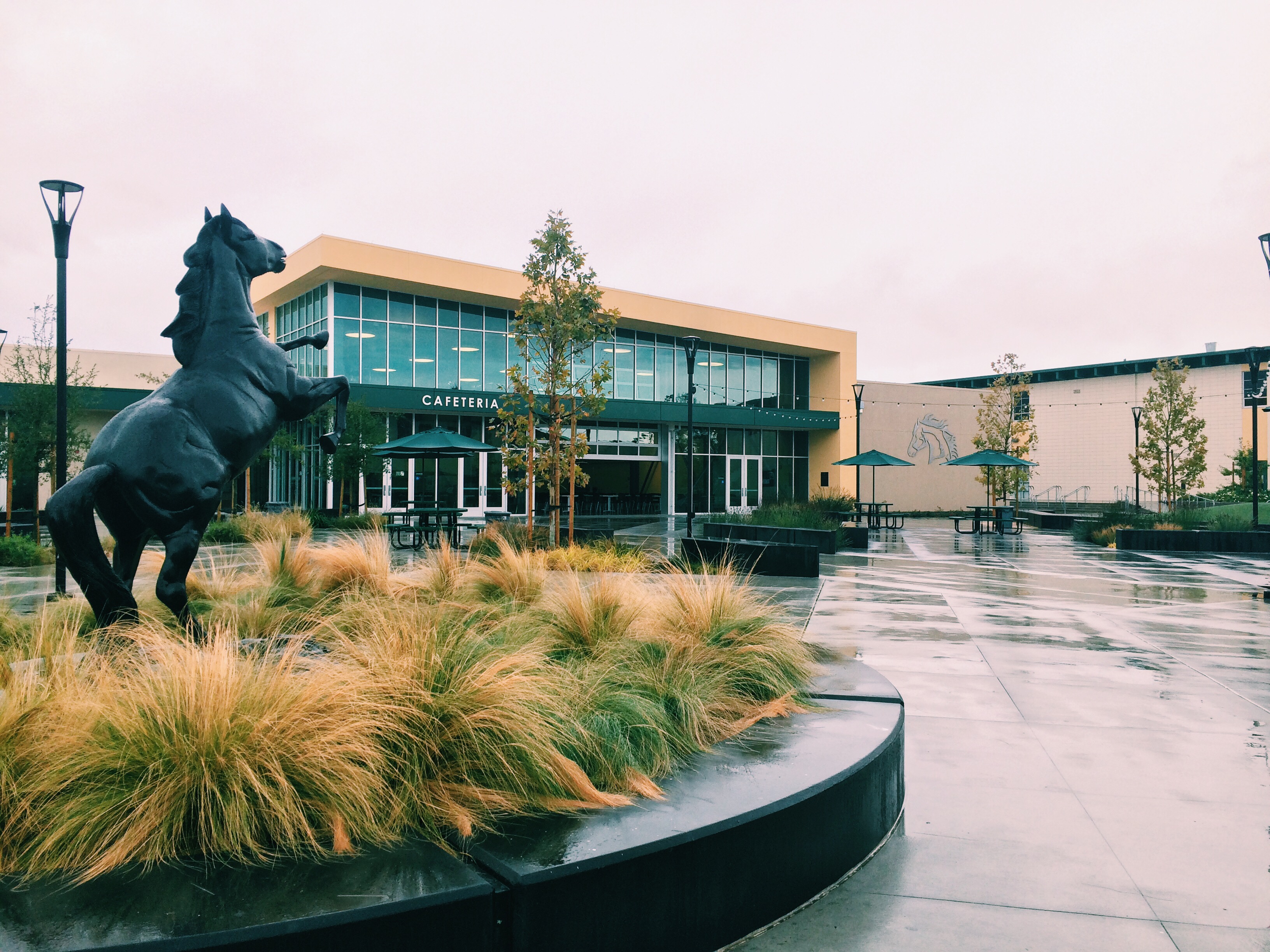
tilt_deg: -0.1
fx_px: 1064
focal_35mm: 29
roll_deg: +0.9
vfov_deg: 48.2
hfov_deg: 61.7
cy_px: 476
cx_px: 635
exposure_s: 1/586
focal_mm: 4.15
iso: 32
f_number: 2.2
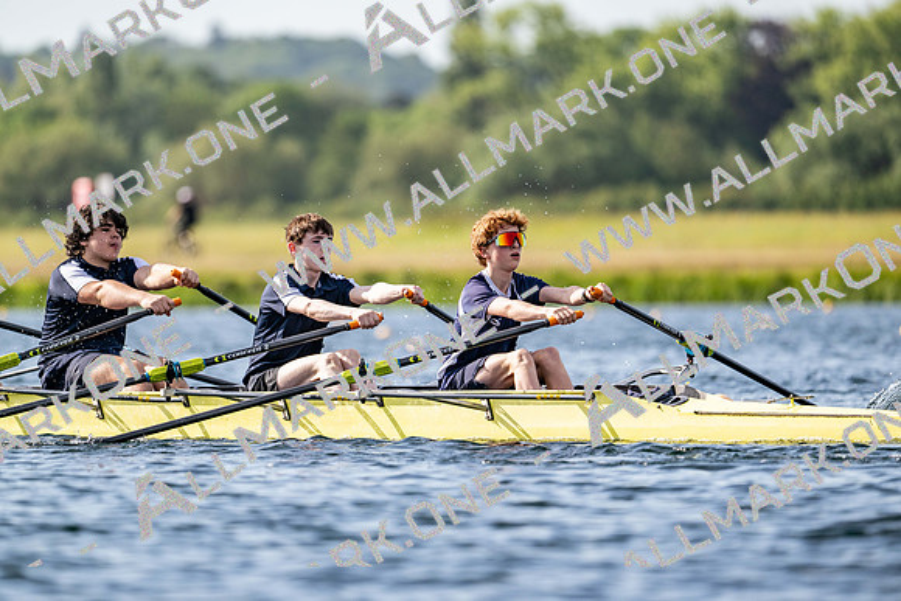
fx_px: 10013
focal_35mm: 400
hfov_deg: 5.2
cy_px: 300
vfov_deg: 3.4
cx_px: 450
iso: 400
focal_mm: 400
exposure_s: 1/2500
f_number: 4.5
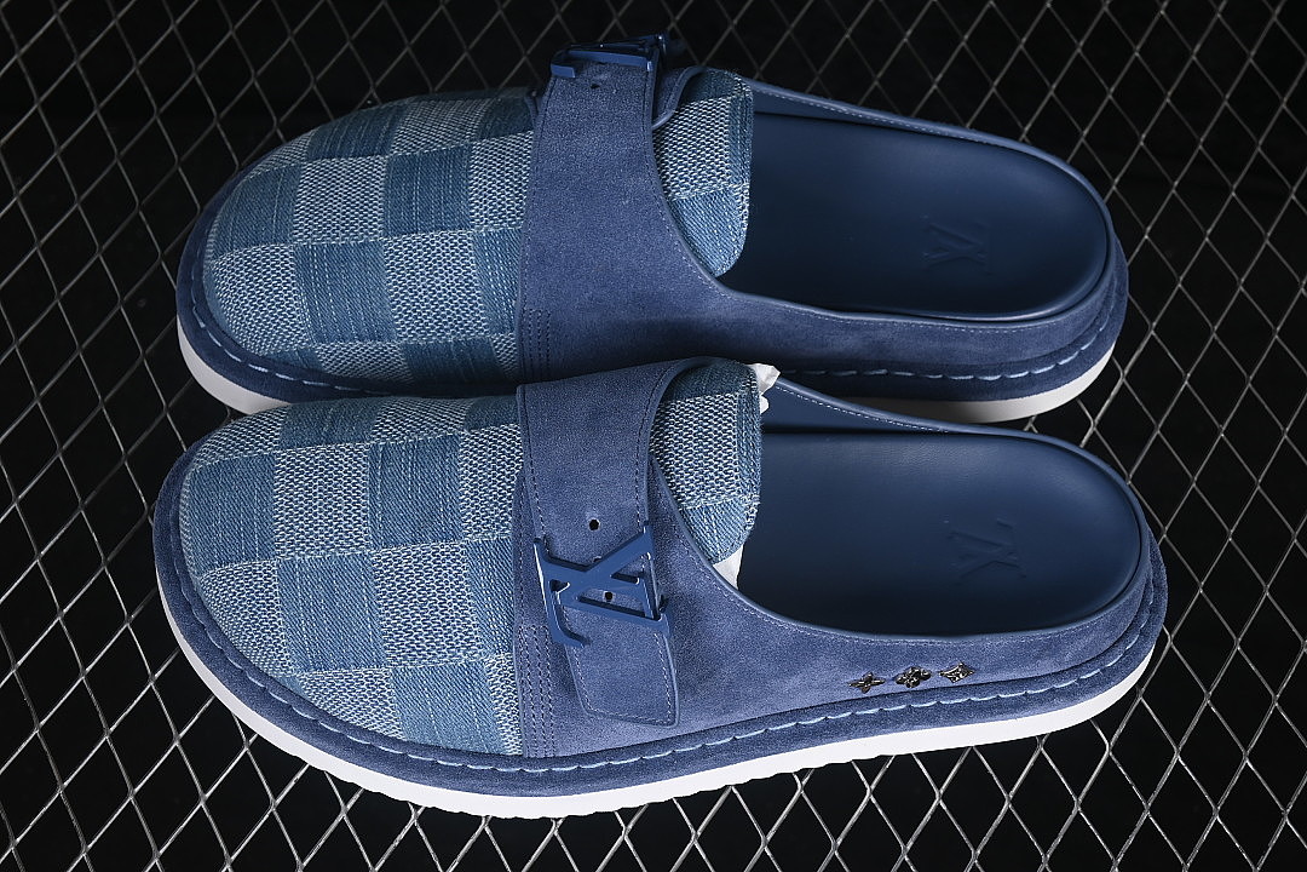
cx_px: 654
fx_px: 2723
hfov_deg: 27.0
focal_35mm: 75
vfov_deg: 18.2
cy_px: 436
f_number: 7.1
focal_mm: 50
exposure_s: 1/80
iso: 160
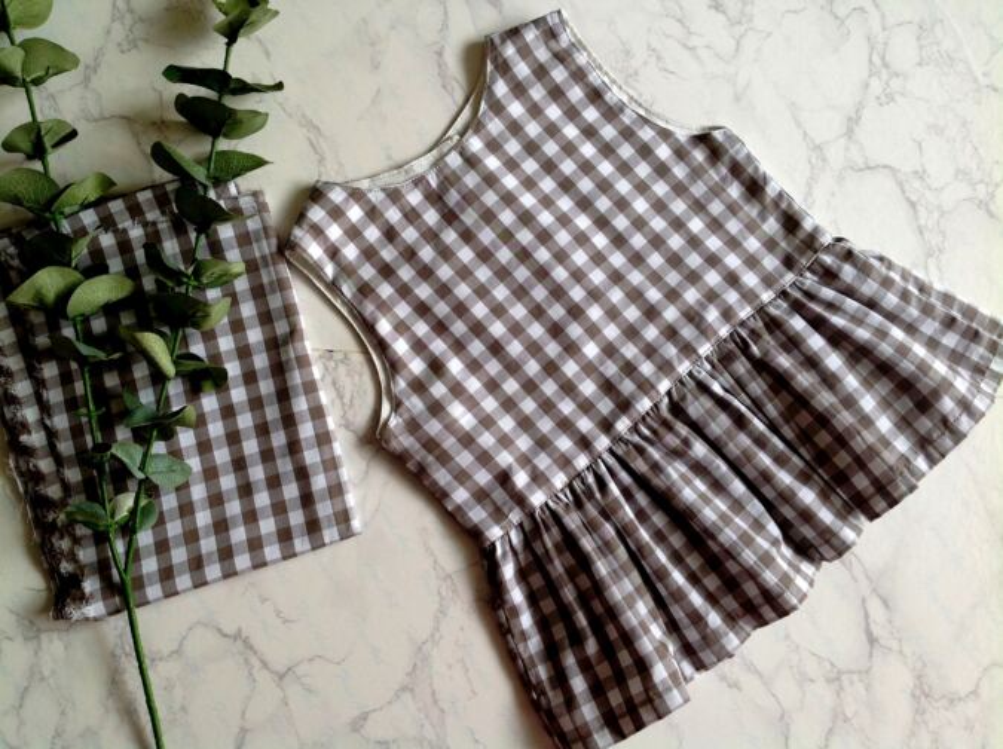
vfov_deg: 40.6
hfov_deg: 52.7
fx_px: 1013
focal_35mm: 35
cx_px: 502
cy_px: 374
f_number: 2.4
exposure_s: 1/131
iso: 50
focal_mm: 4.28
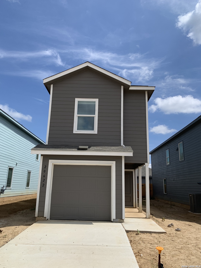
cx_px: 100
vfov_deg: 67.3
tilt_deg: +15.4
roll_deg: -2.4
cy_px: 134
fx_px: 201
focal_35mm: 26
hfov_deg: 53.1
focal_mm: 4.25
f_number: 1.8
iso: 25
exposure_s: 1/3650
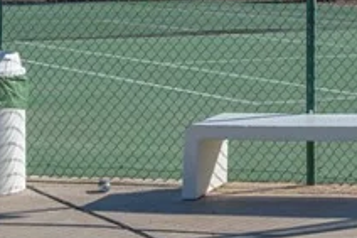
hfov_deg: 13.4
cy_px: -65
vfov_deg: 9.0
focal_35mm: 150
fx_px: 1486
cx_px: 394
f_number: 9
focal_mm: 31
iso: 100
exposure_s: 1/200
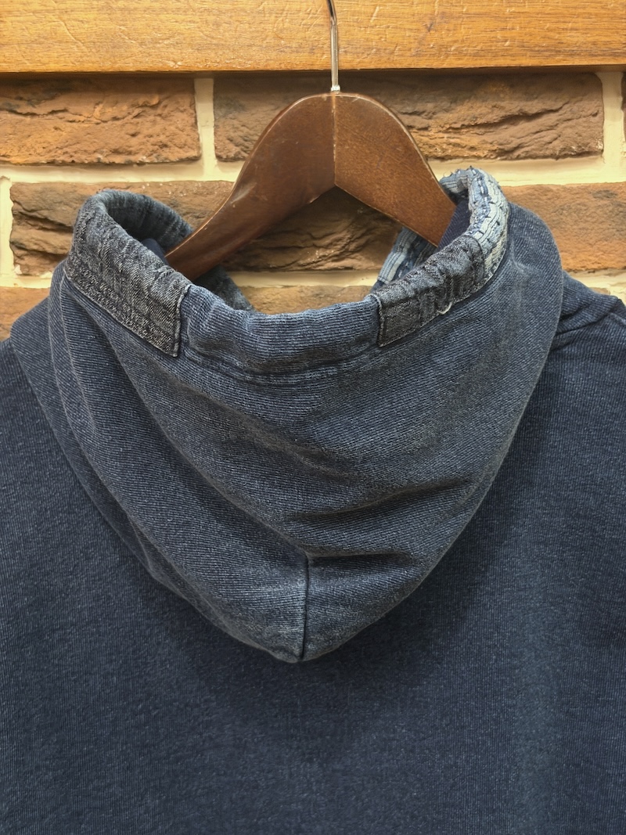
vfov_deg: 39.7
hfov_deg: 30.3
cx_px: 313
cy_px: 418
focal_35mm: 48
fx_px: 1158
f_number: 1.78
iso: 640
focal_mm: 6.76
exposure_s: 1/20
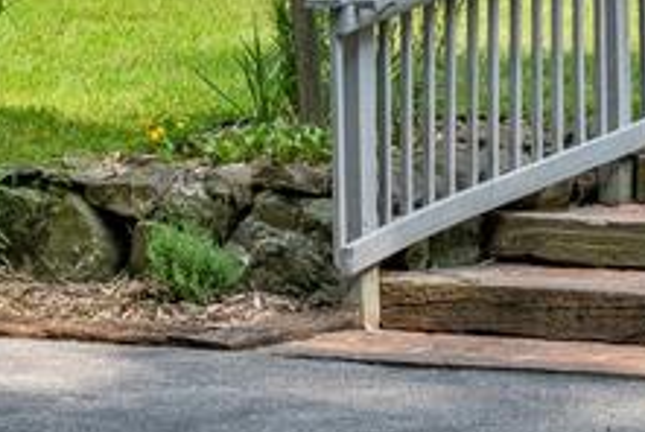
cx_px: 32
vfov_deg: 7.2
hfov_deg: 11.0
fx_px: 3319
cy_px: -416
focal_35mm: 185
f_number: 8
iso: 500
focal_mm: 40
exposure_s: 1/500
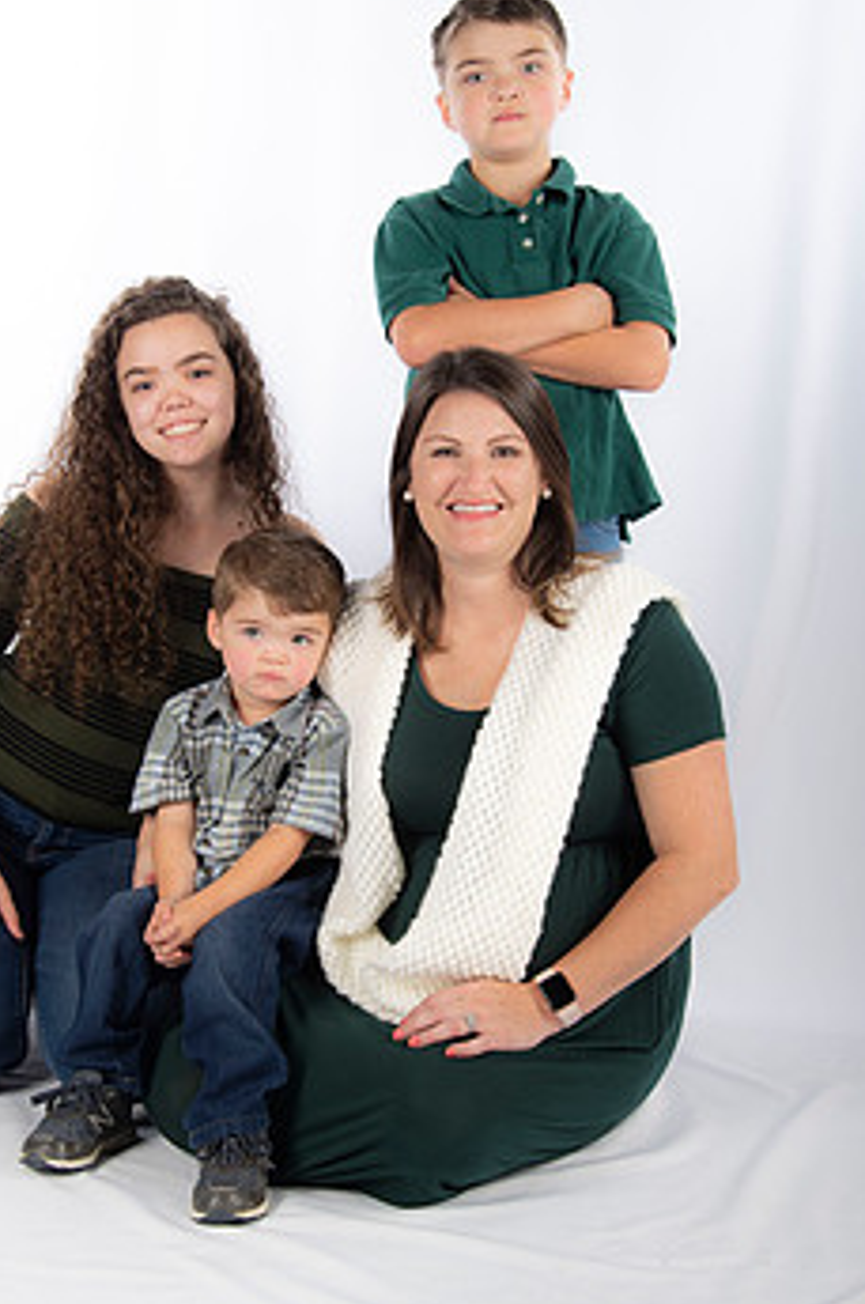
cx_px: 368
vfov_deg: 33.4
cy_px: 639
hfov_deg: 22.5
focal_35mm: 60
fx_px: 2169
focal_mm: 46
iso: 100
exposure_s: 1/200
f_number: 5.6
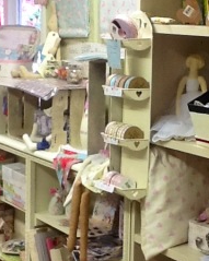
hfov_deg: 16.7
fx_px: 712
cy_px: 150
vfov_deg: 20.8
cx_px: 111
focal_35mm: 92
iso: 50
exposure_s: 1/30
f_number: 2.4
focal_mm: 2.03
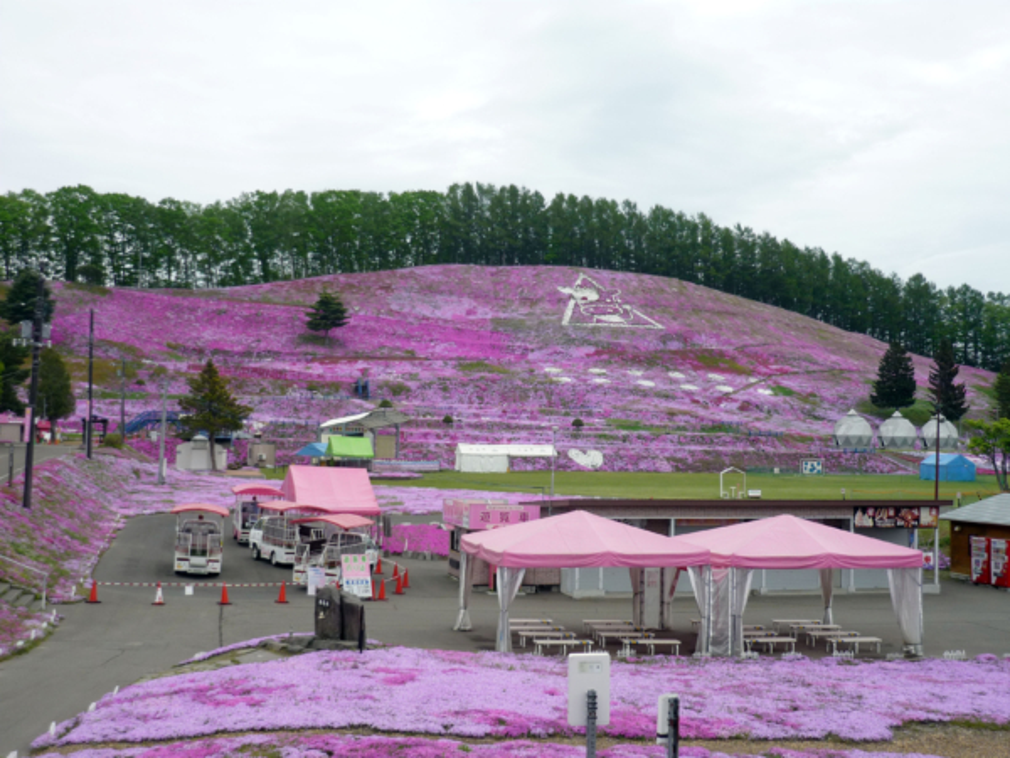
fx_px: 1284
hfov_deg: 42.9
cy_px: 379
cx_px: 505
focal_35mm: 44
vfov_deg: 32.9
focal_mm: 7.2
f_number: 3
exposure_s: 1/400
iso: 100
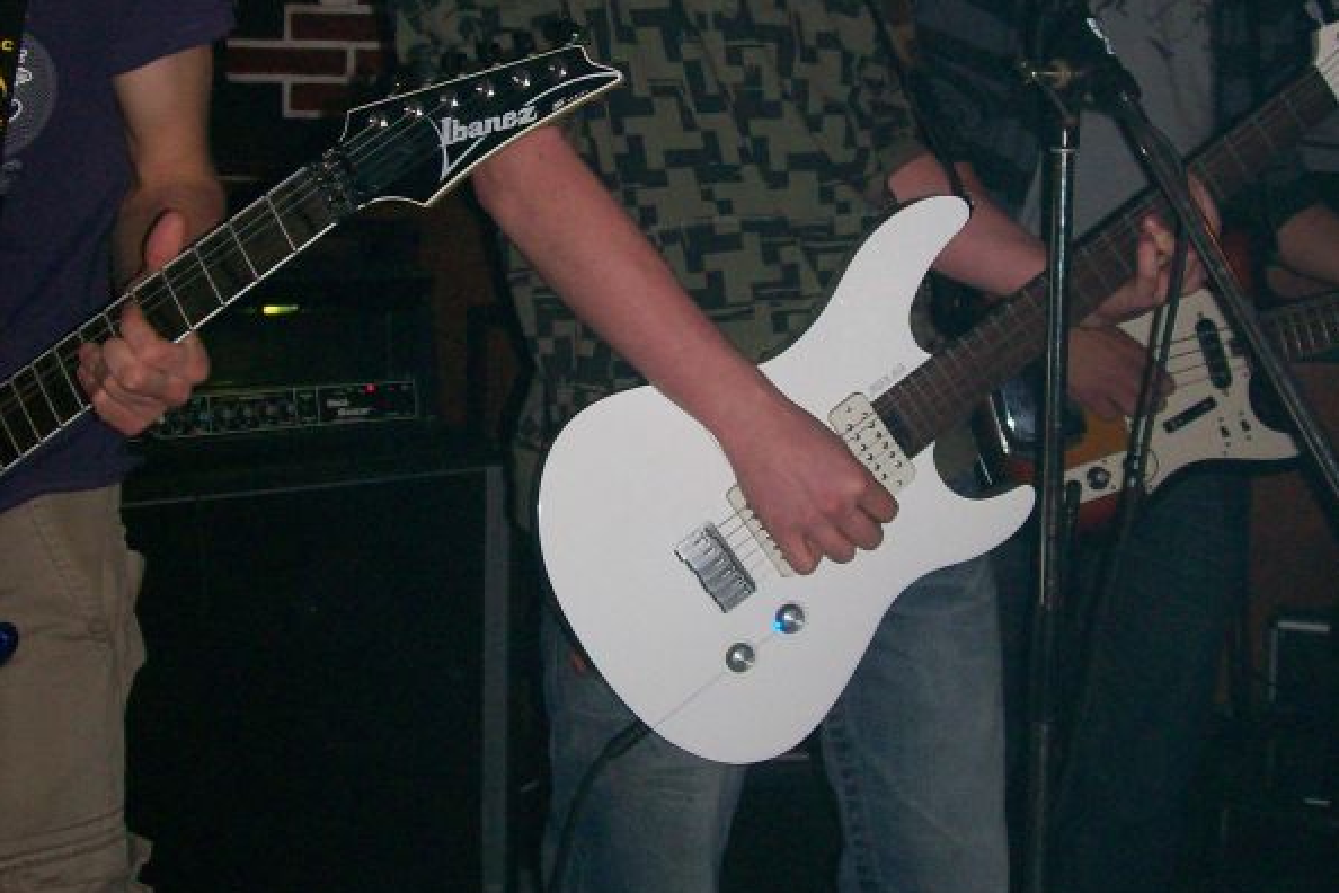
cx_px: 672
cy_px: 162
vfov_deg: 21.3
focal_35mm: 63
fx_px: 2343
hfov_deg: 31.9
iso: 140
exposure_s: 1/73.1
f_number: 3
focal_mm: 7.6
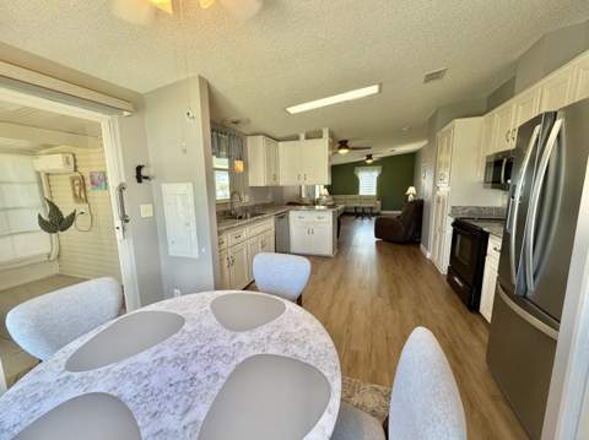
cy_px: 220
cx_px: 294
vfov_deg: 85.6
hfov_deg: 102.1
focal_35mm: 14
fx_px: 238
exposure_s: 1/120
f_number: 2.2
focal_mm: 2.22
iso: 160
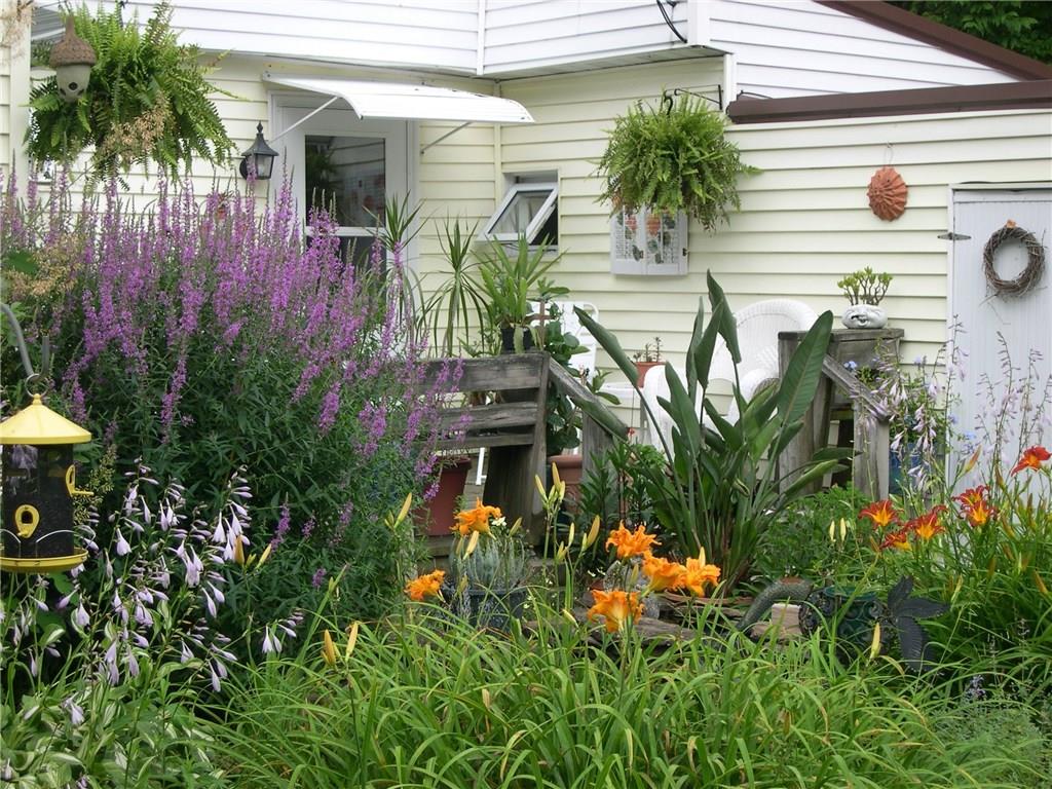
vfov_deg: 20.4
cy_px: 394
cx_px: 526
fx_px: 2188
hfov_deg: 27.0
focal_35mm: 72
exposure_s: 1/109
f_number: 3.8
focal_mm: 15.3
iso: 100
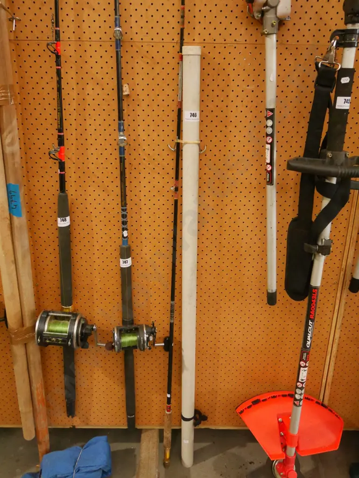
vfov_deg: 56.8
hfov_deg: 44.2
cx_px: 180
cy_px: 239
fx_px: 442
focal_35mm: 32
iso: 3200
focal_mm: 16
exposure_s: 1/100
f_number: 3.9
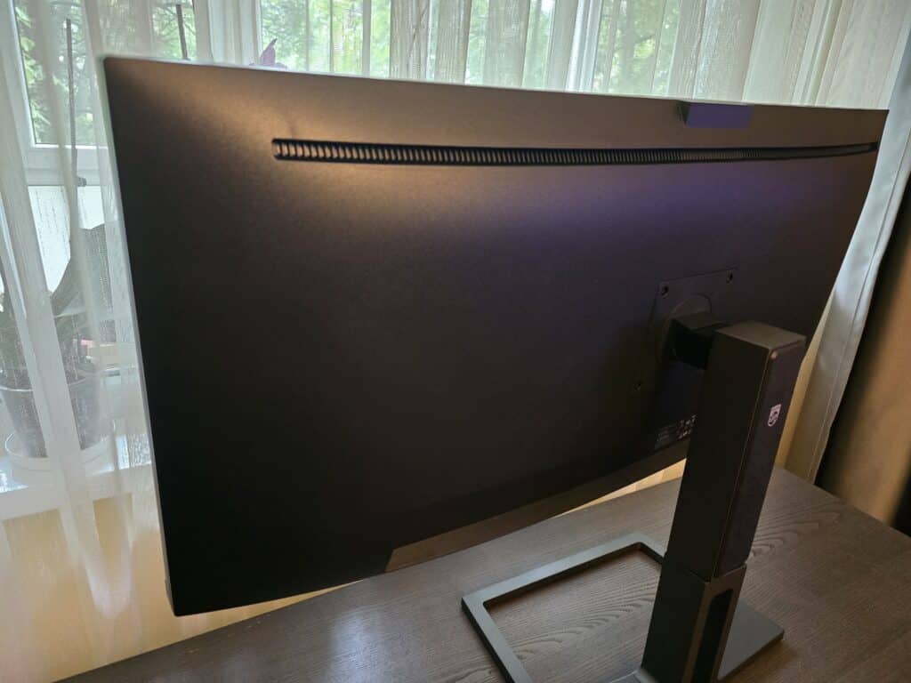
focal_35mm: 23
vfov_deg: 58.9
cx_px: 456
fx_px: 605
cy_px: 342
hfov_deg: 73.9
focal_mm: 6.3
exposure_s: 1/50
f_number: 1.7
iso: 1600
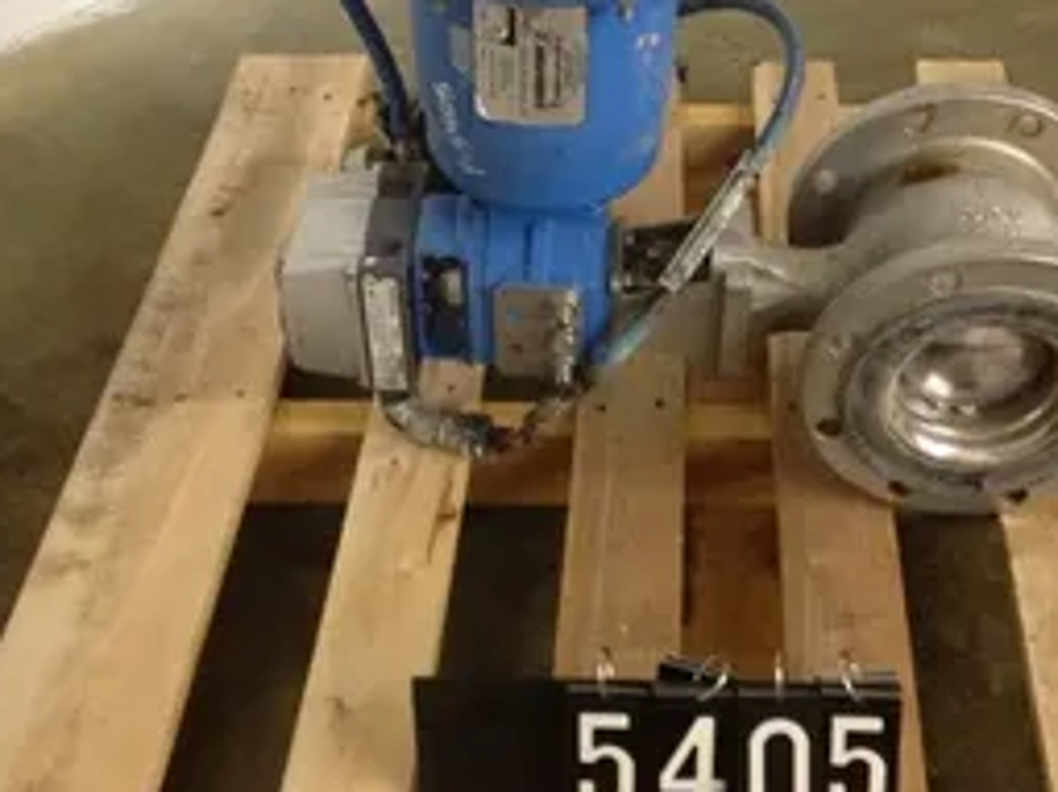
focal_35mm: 55
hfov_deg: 34.7
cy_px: 257
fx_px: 1680
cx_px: 672
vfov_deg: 26.4
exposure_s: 1/20
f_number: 2.4
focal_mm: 4.28
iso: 200
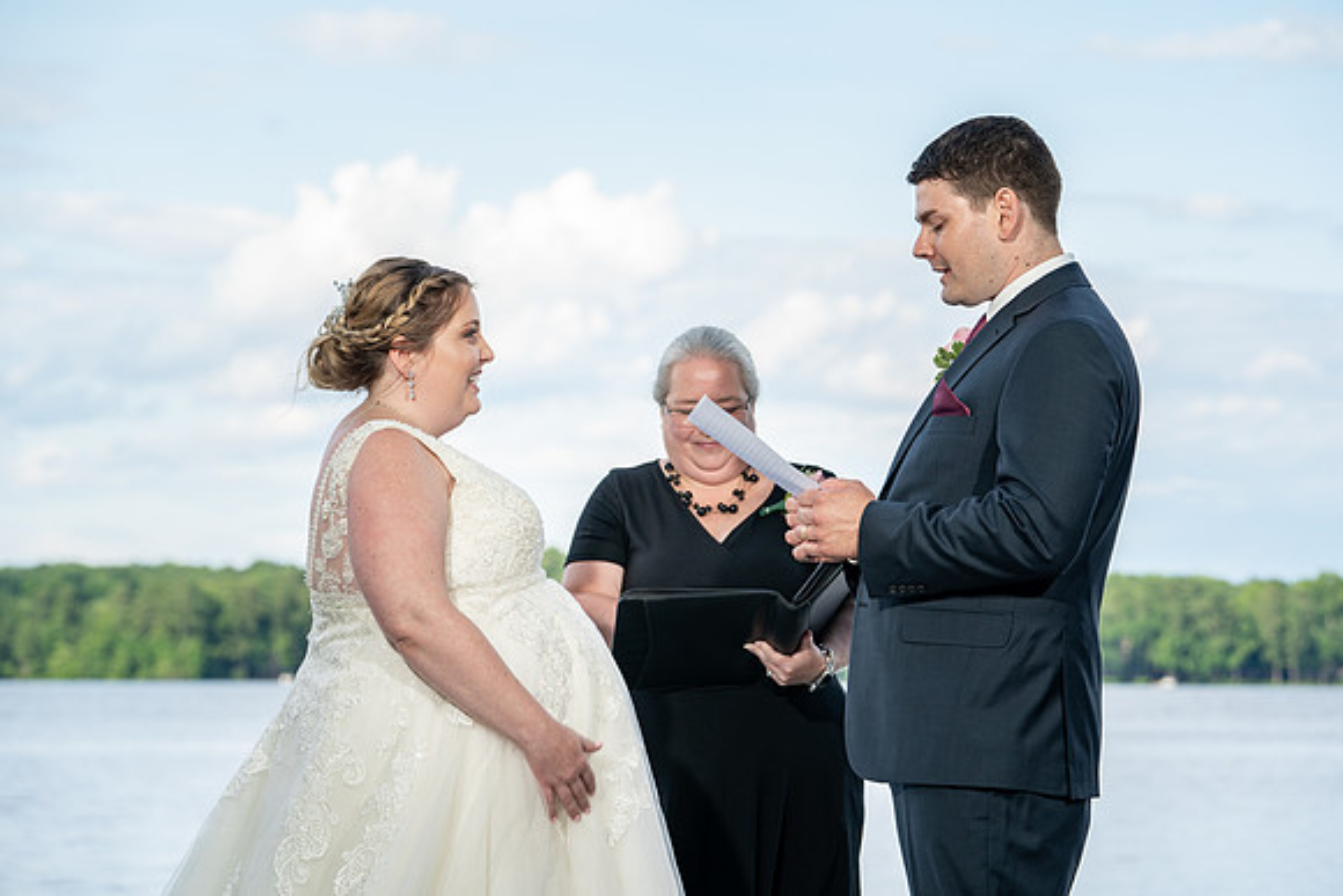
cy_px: 448
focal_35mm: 106
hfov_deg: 19.3
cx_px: 672
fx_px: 3951
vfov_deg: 12.9
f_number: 5.6
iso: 100
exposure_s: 1/200
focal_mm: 105
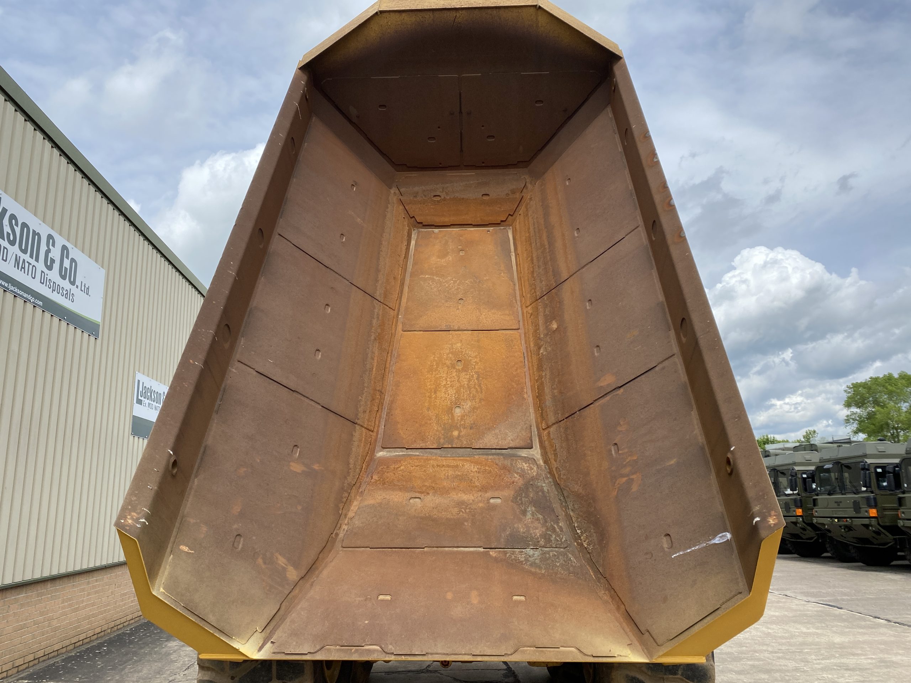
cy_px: 342
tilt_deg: +14.1
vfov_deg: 53.1
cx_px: 456
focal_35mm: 26
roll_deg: +1.0
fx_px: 684
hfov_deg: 67.3
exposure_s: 1/2625
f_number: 1.8
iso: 32
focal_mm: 4.25
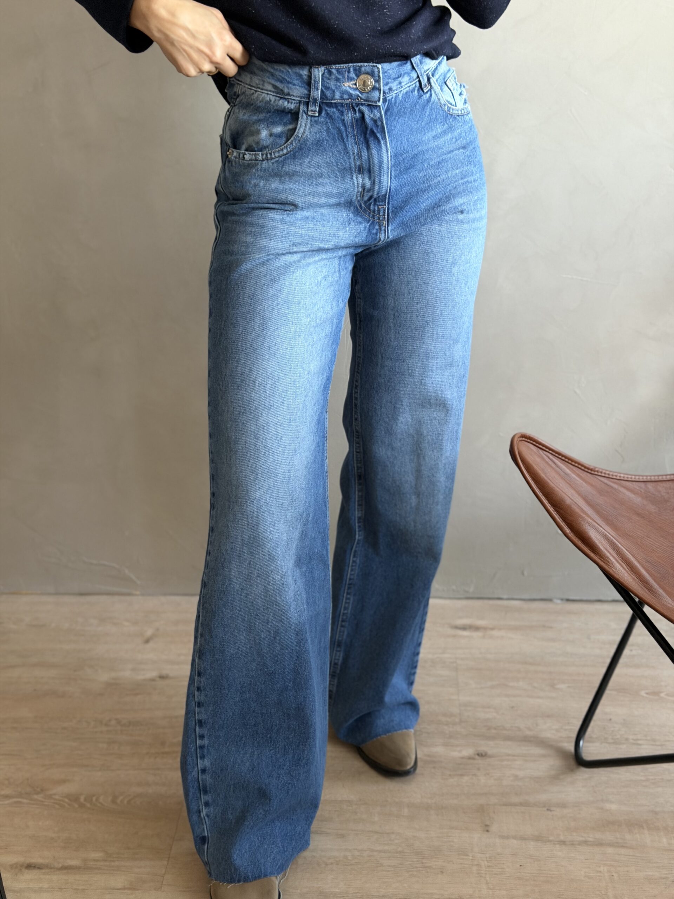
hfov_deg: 30.3
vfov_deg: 39.7
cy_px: 450
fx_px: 1246
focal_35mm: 48
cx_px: 337
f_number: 1.78
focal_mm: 6.76
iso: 320
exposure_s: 1/40
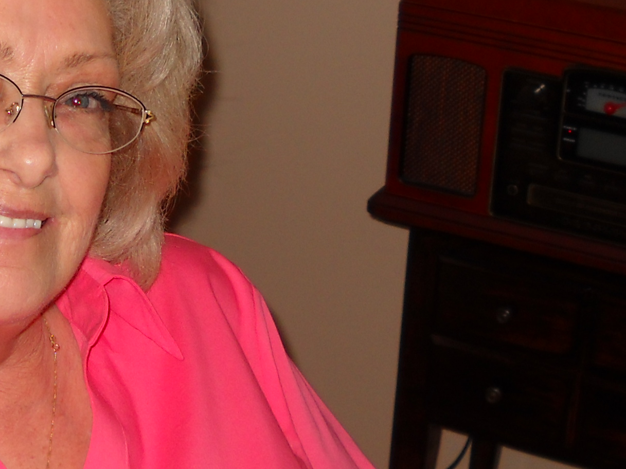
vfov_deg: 13.5
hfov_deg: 17.5
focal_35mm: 110
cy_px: 229
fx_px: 1989
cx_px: 2
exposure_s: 1/30
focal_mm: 6.72
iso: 64
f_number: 3.1
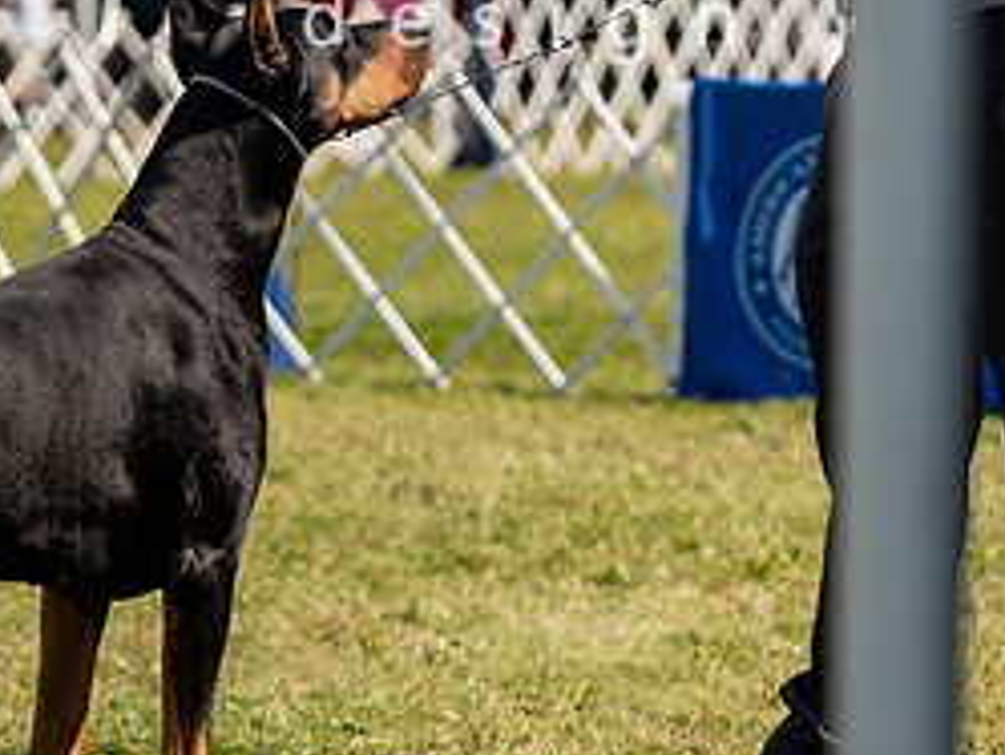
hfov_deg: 7.7
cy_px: 166
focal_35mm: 258
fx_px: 7494
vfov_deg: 5.8
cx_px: 151
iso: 200
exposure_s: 1/3200
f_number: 2.8
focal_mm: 99
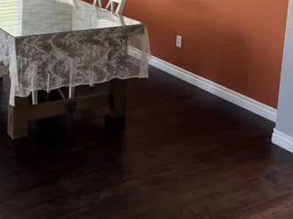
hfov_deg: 34.0
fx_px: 465
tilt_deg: -10.1
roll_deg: -1.5
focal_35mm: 55
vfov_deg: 25.0
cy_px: -11
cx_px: 61
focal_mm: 6.76
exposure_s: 1/121
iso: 160
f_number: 1.78
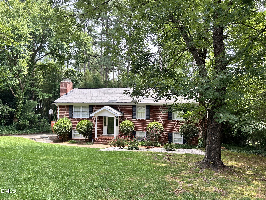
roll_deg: +1.0
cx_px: 133
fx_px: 200
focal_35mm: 26
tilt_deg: +0.8
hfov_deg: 67.3
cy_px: 100
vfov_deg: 53.1
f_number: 1.5
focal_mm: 5.7
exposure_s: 1/466
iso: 50
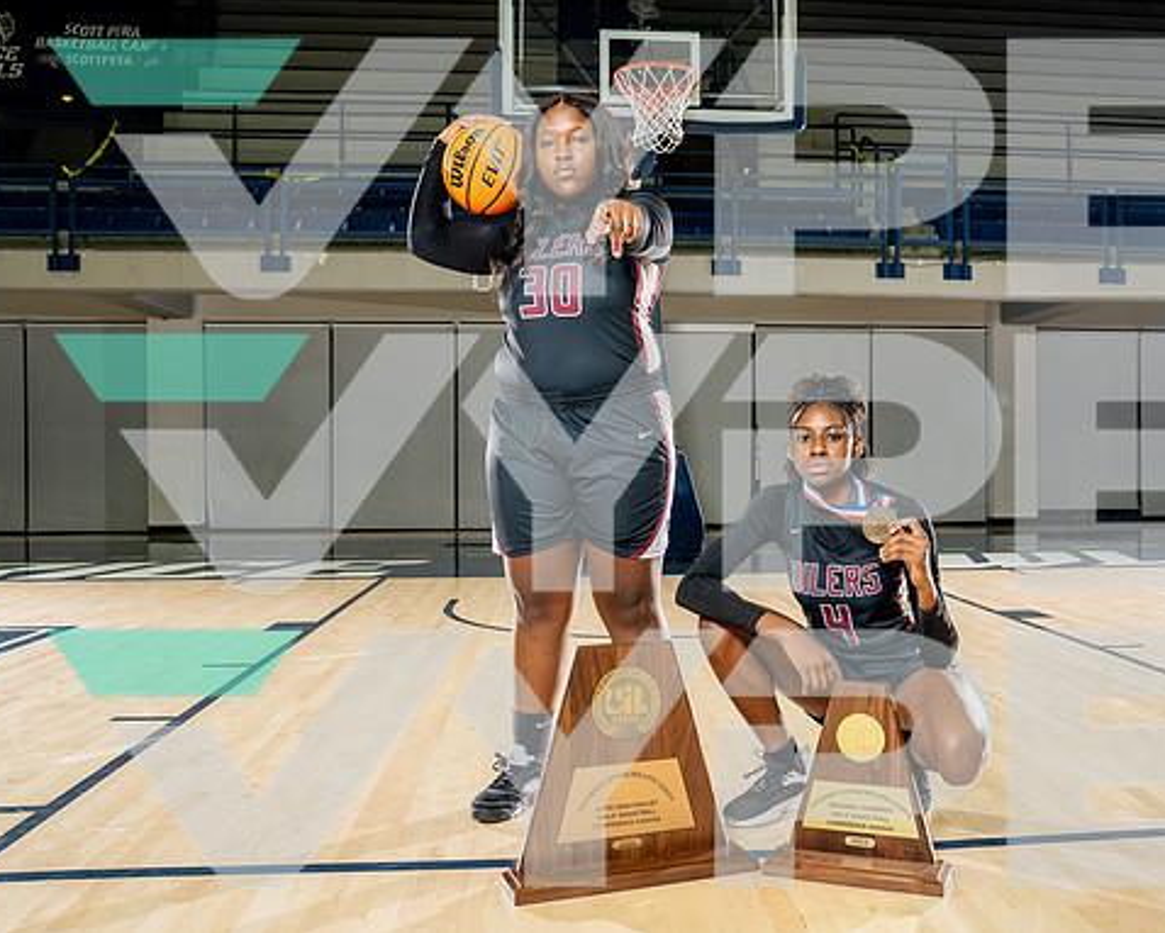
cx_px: 675
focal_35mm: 33
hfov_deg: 53.9
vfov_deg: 44.6
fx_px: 1139
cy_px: 464
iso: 640
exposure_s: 1/250
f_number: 8
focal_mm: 29
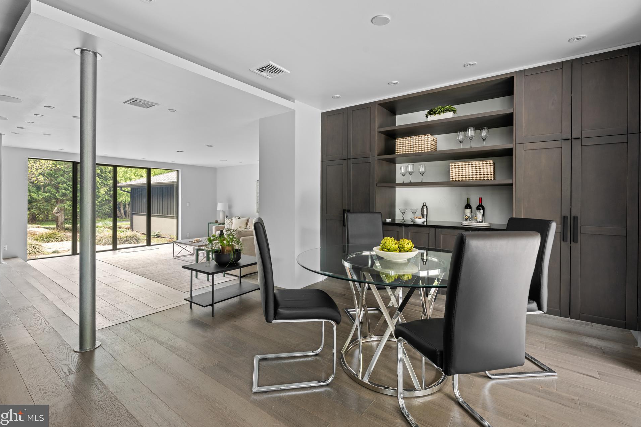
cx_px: 316
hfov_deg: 96.7
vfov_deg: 73.7
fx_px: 285
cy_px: 201
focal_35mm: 16
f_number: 8
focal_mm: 15
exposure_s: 1/4
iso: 200
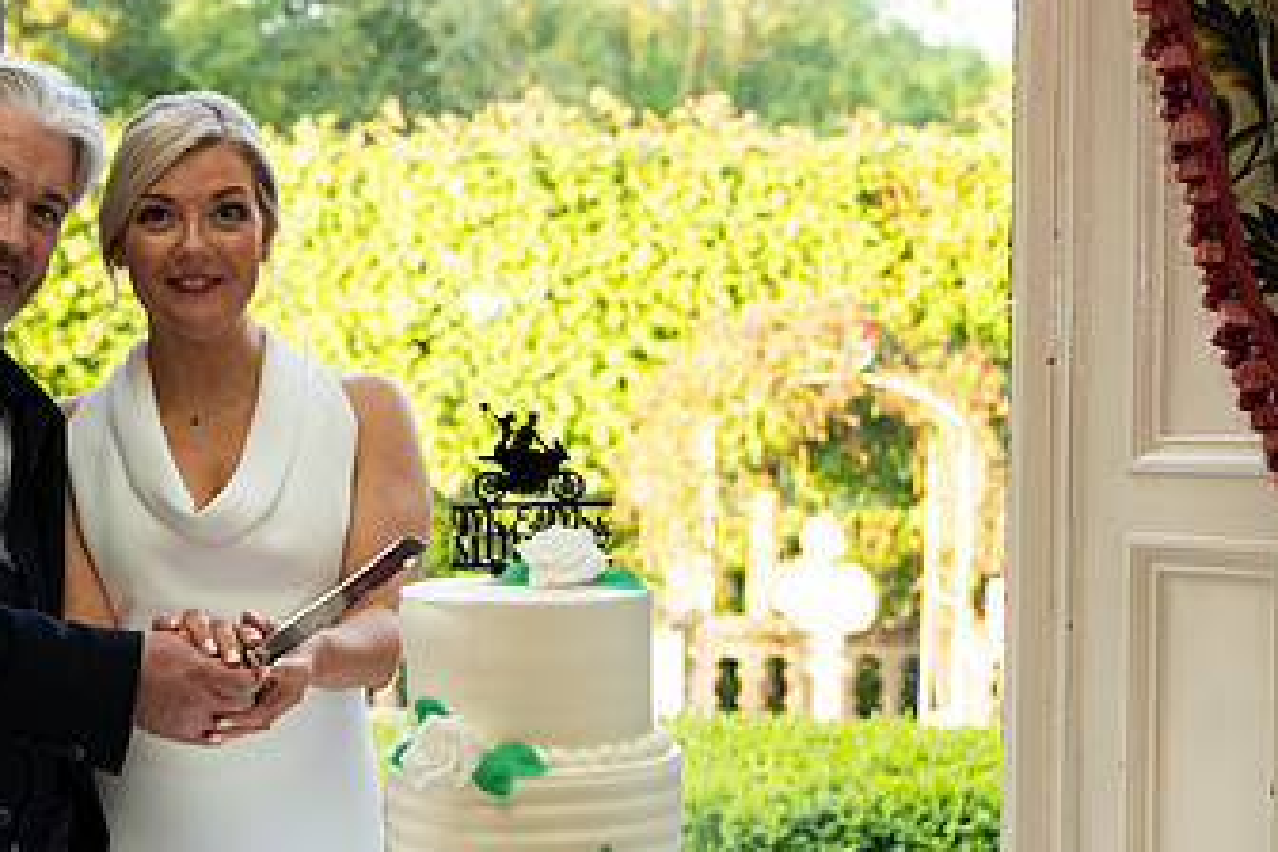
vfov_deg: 19.7
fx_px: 2449
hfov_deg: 28.9
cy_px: 553
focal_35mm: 69
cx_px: 350
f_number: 2.8
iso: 800
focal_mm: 40
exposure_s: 1/200
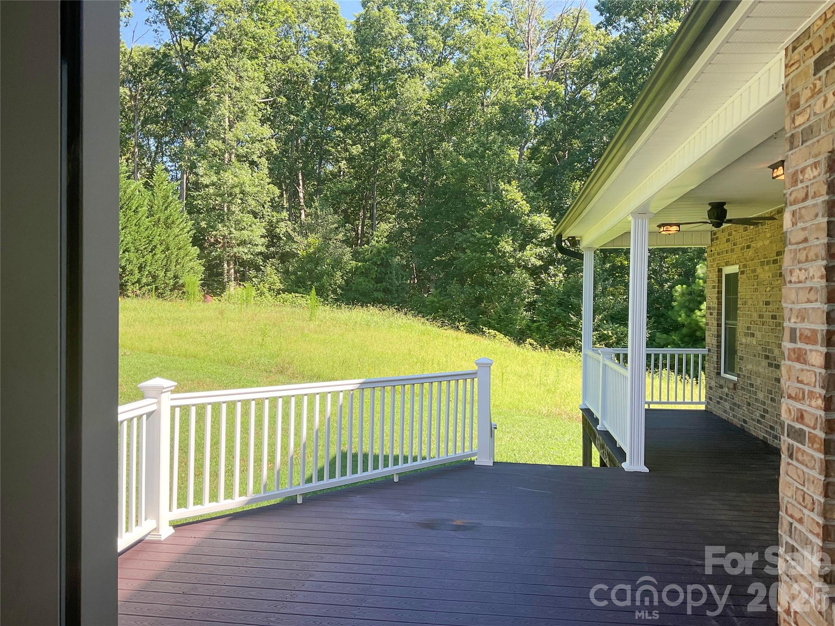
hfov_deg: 61.7
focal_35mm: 29
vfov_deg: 48.2
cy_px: 313
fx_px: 700
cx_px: 418
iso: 16
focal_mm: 3
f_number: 1.8
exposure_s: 1/454
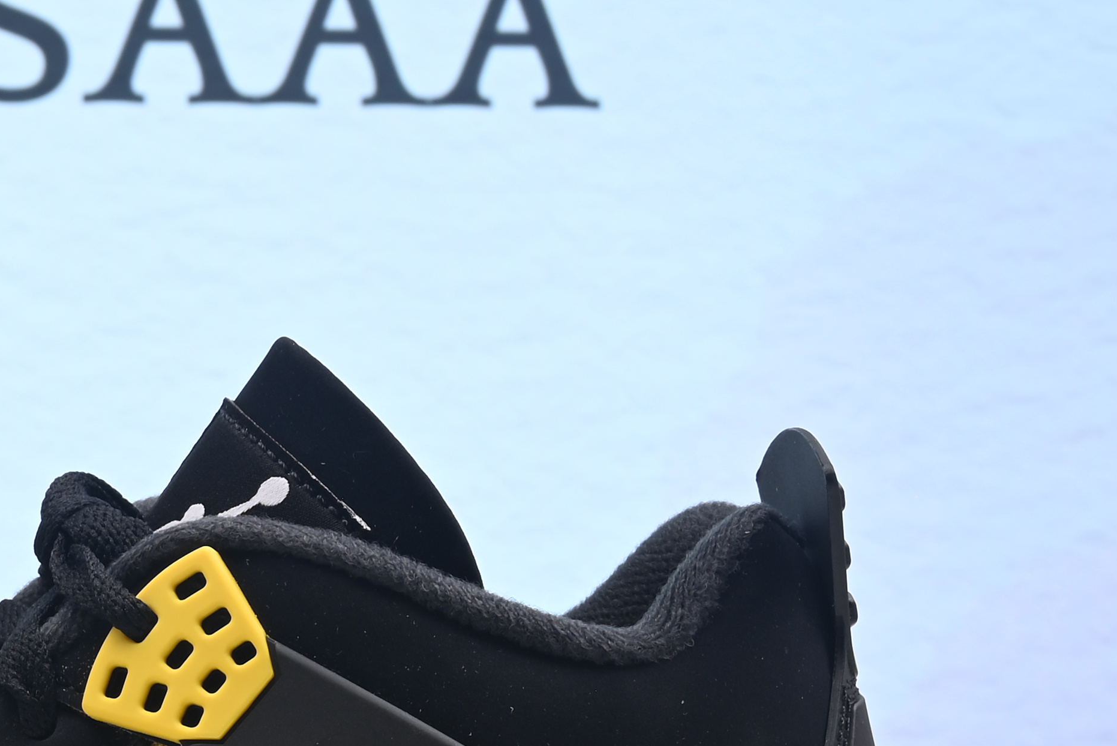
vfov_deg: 10.9
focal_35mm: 126
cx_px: -166
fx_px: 3911
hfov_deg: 15.7
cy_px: 532
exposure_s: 1/2
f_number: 16
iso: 100
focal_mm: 39
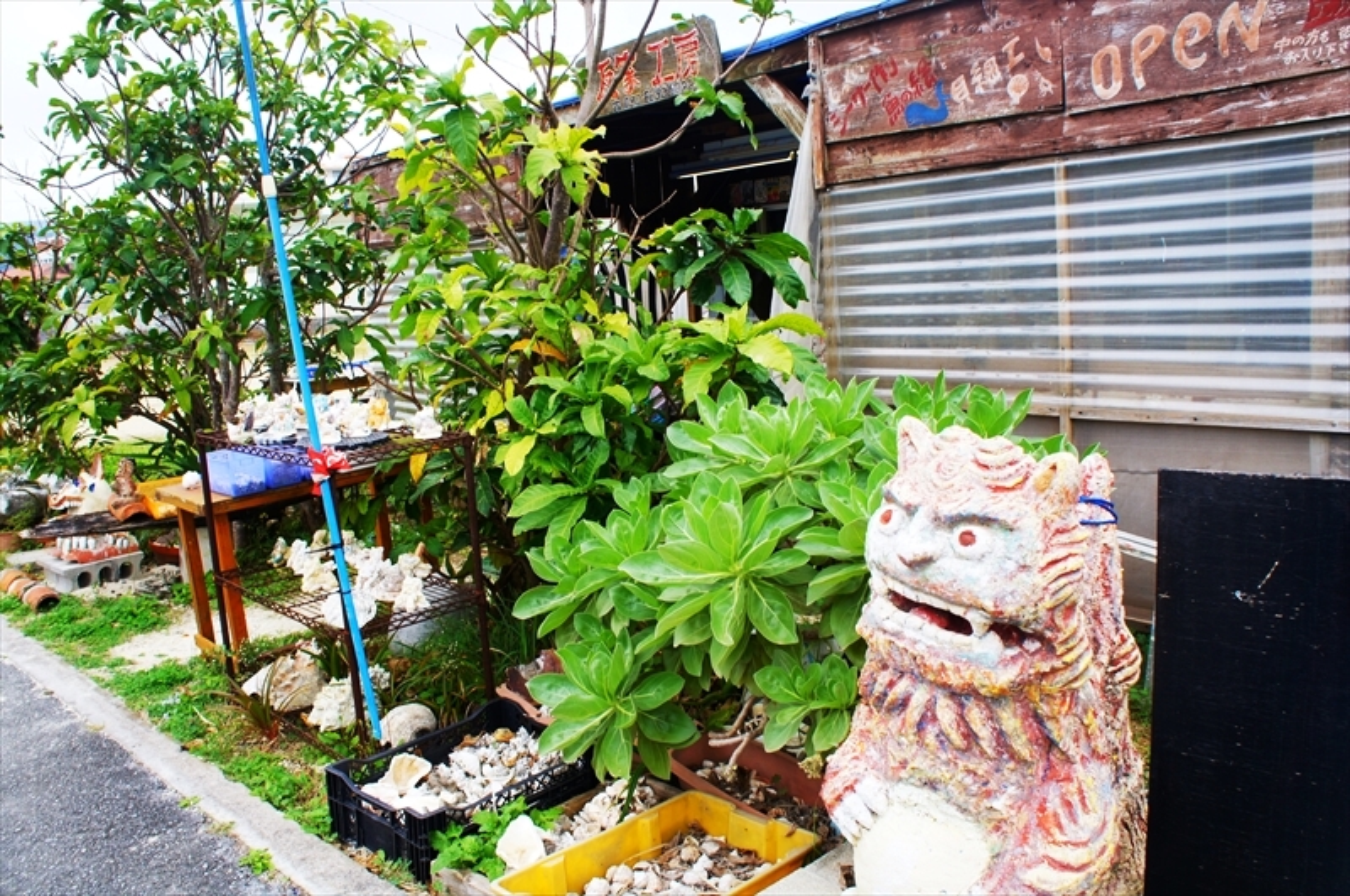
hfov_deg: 67.5
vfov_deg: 47.8
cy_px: 448
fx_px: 1011
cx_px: 675
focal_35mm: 27
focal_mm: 18
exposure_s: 1/80
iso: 200
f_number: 6.3
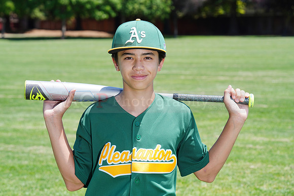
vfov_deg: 9.6
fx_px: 1168
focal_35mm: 143
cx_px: 147
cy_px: 98
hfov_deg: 14.3
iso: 200
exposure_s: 1/200
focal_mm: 143
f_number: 10
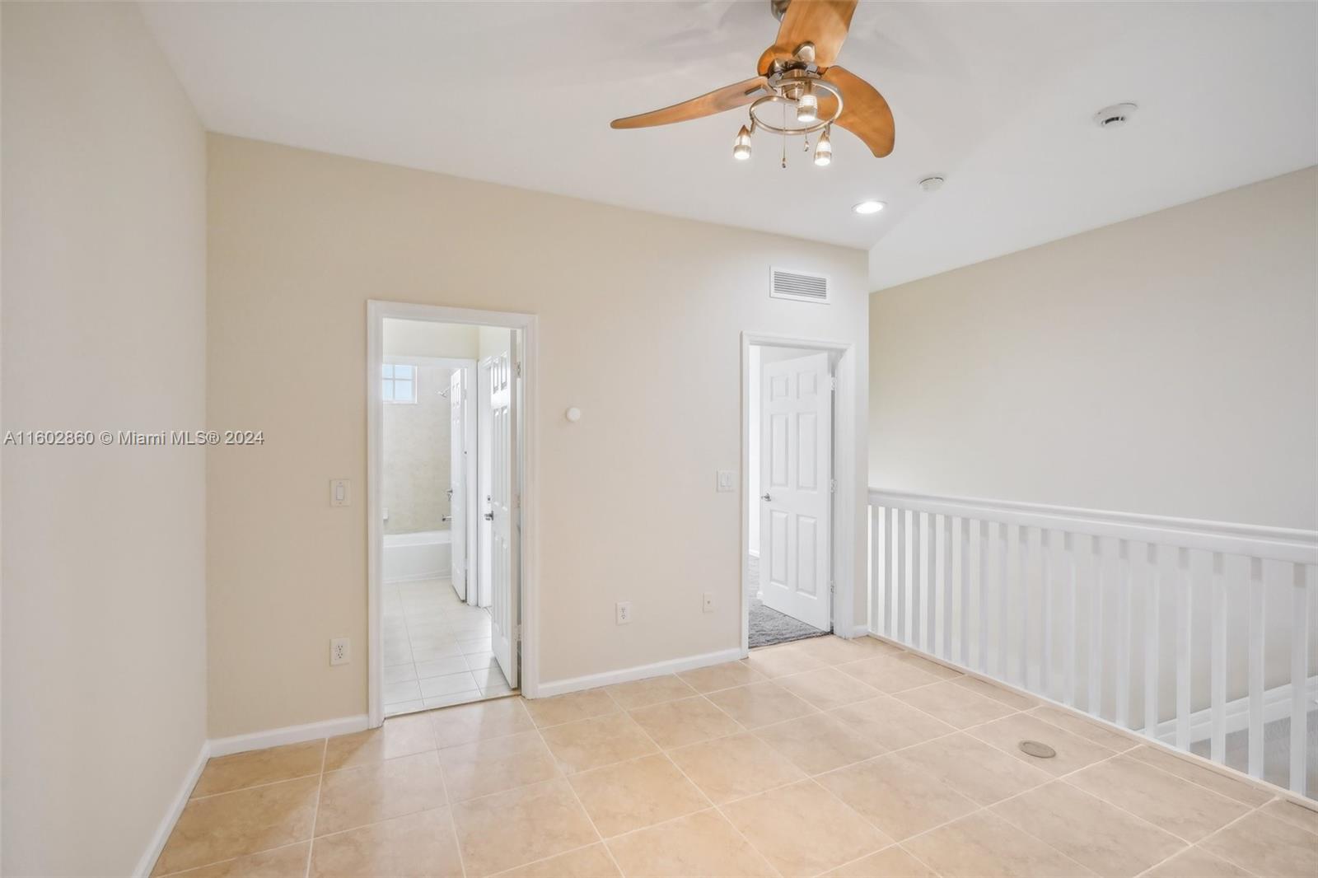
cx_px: 659
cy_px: 439
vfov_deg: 73.7
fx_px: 586
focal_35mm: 16
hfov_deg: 96.7
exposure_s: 1/30
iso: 800
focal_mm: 16
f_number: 8
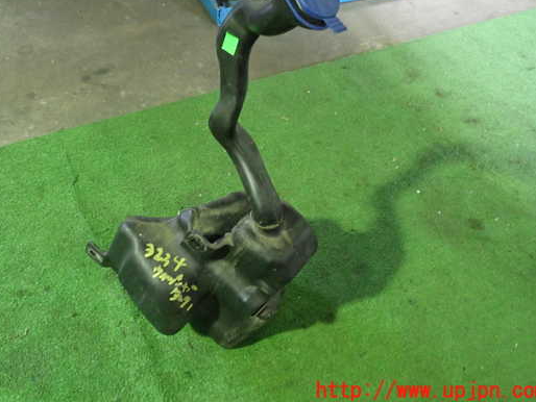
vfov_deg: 40.6
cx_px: 239
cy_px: 170
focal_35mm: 35
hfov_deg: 52.5
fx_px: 542
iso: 800
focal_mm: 5.4
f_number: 2.3
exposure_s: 1/30
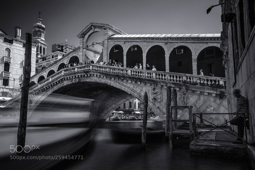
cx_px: 128
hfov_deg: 67.4
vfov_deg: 47.8
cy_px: 85
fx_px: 191
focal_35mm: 27
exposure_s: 30
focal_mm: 18
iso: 200
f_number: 16
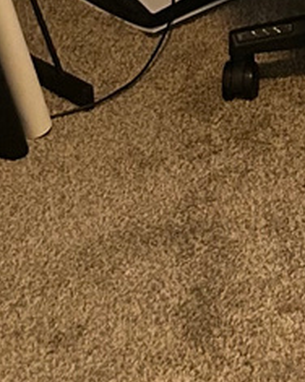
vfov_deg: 9.6
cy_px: -671
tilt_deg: -7.5
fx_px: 1873
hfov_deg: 9.2
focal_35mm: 166
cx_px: 324
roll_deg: +2.1
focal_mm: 5.7
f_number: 1.5
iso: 400
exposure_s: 1/40
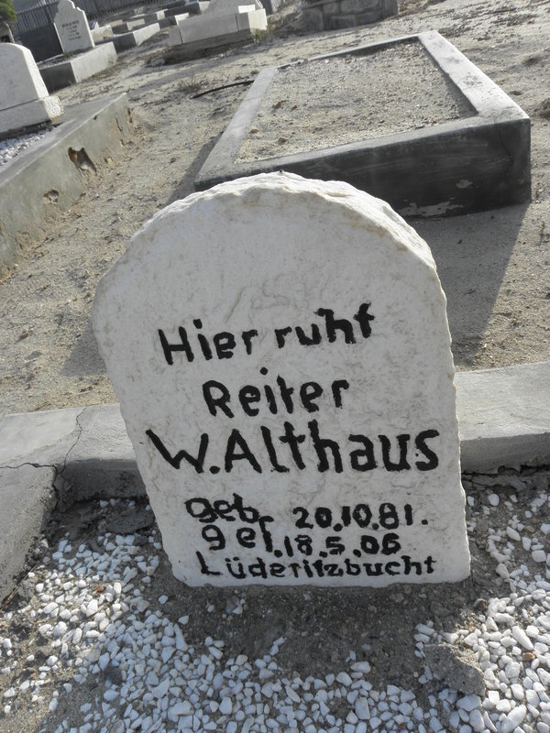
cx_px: 275
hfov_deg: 53.1
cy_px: 366
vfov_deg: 67.3
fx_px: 551
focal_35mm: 26
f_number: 5.6
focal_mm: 4.6
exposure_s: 1/160
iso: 64
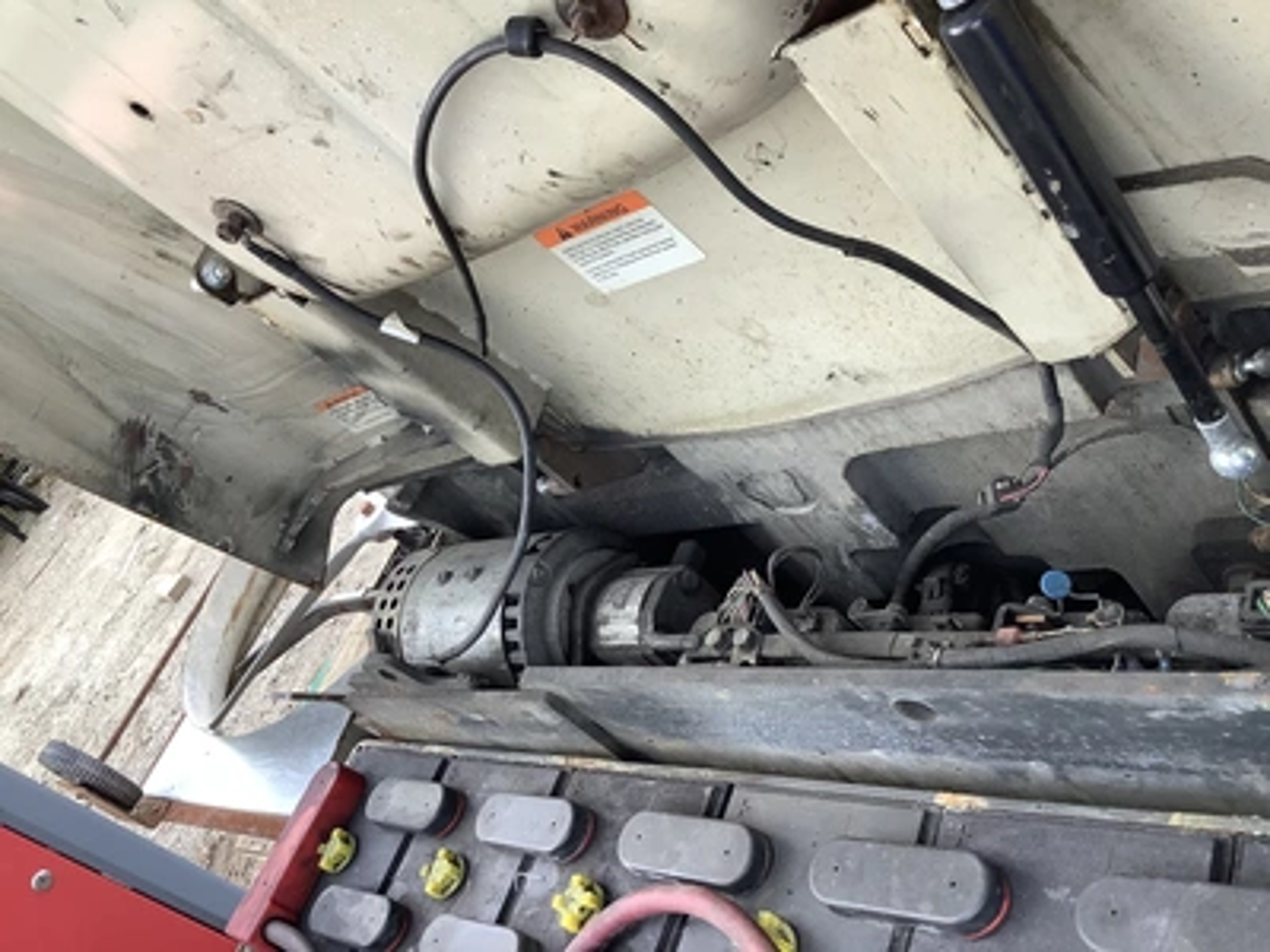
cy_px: 476
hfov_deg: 58.4
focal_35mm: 31
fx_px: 1137
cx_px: 635
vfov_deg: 45.4
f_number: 2.4
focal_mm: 3.3
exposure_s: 1/120
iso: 64
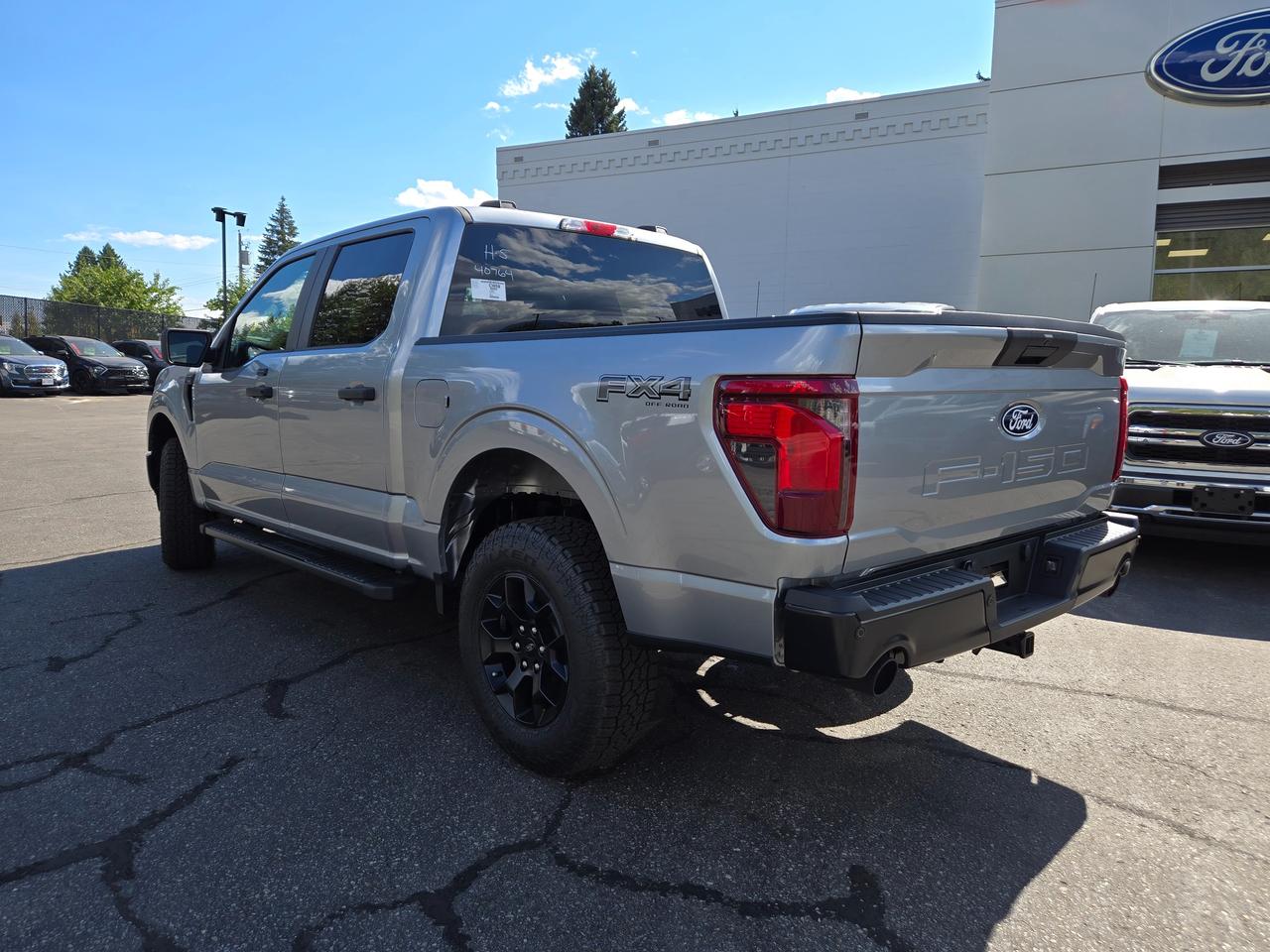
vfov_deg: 58.9
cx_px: 635
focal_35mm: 23
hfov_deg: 73.9
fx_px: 844
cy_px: 476
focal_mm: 5.4
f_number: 1.8
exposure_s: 1/1000
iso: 25
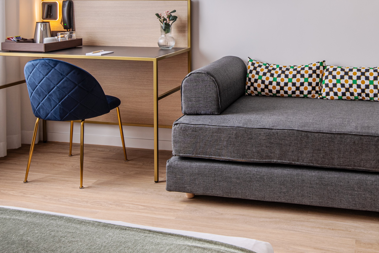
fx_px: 474
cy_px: 16
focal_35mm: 45
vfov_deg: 28.5
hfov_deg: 42.5
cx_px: 278
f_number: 11
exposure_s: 1/25
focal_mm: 19
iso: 125
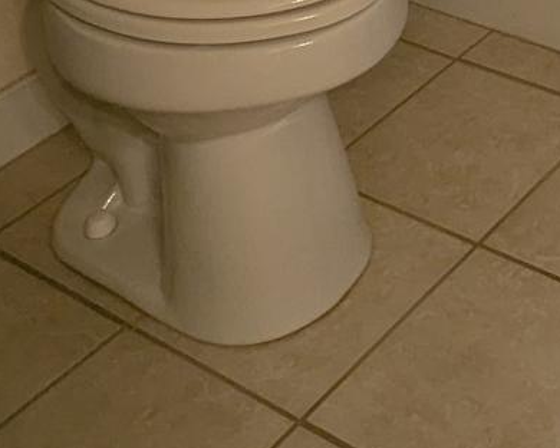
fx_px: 1359
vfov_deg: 14.6
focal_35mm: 82
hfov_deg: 20.9
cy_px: -507
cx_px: 751
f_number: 2.2
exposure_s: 1/60
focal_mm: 2.35
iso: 147
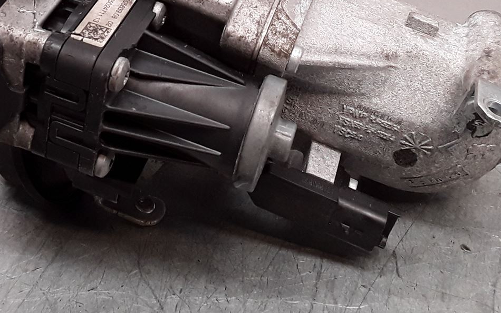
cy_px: -23
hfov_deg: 31.6
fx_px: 874
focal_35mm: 64
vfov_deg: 19.5
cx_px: 152
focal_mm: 2.91
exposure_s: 1/100
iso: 80
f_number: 1.9
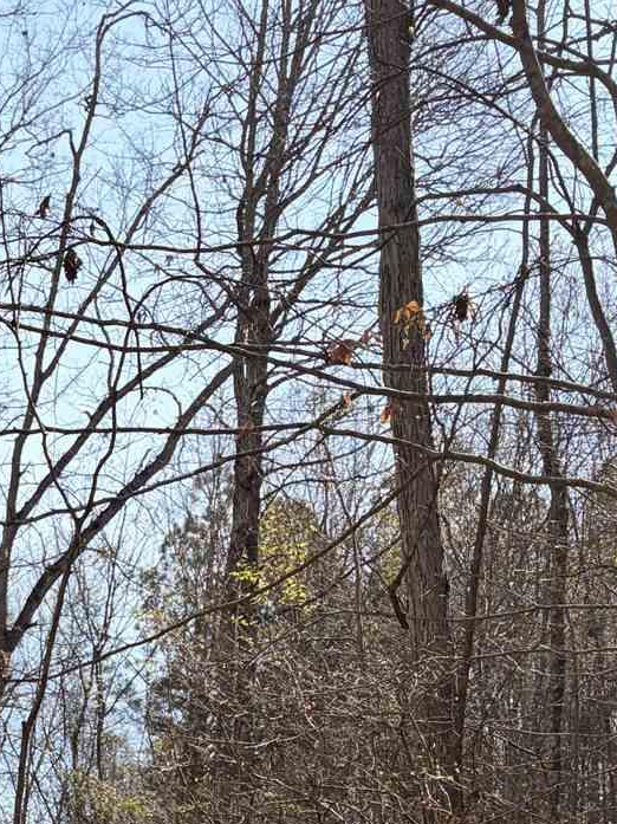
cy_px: 1134
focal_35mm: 86
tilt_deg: +4.1
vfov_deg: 20.4
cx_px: -130
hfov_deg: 16.4
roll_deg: -2.2
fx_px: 2046
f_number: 1.6
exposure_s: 1/1484
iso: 50
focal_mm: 5.96
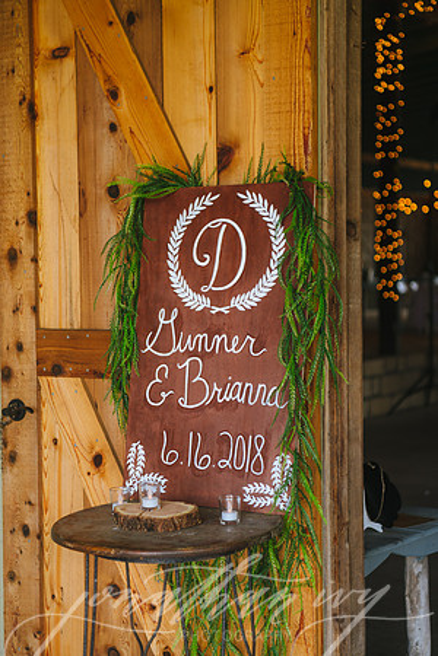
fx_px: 1277
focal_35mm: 70
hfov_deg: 19.5
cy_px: 328
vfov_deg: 28.8
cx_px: 219
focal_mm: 70
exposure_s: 1/60
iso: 80
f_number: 2.8
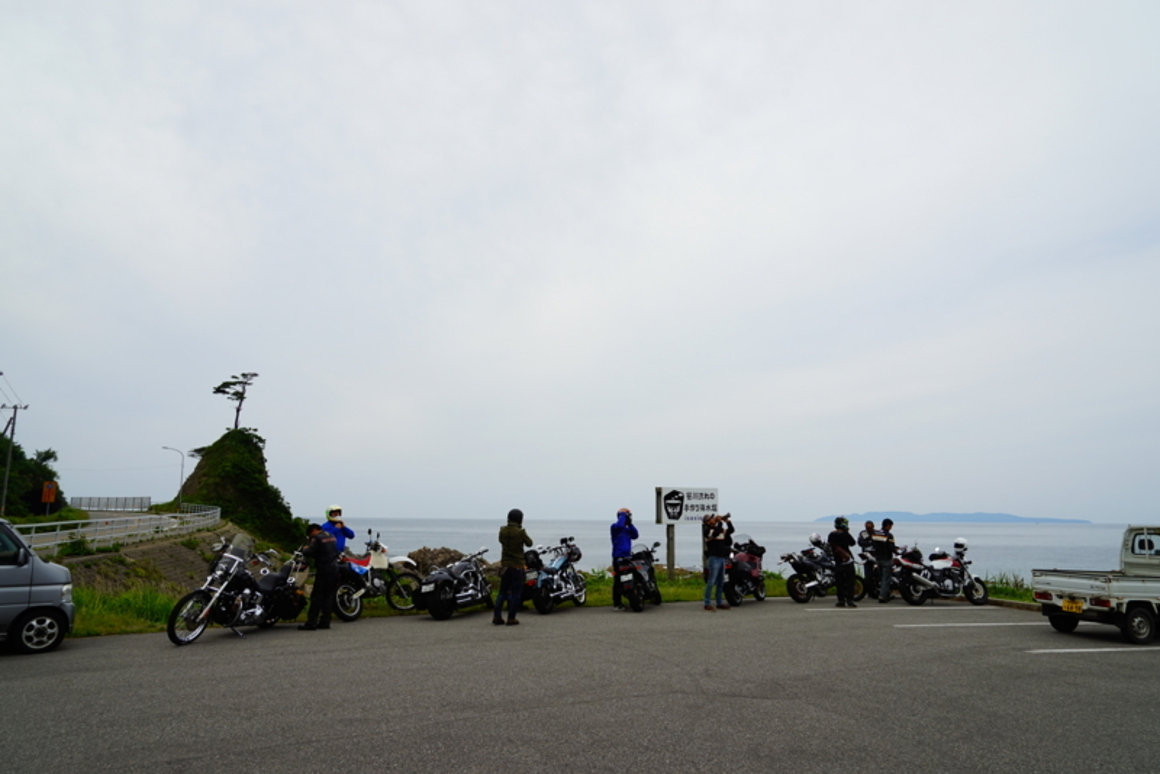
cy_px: 387
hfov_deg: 73.7
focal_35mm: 24
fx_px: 774
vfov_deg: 53.2
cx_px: 580
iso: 100
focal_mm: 24
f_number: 11
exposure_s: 1/160
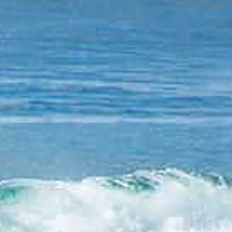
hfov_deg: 0.8
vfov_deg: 0.8
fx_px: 16249
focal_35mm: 2143
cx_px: -143
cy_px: 314
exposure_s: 1/1250
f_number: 5.6
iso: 250
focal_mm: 400
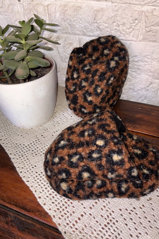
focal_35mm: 28
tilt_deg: -39.8
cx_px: 80
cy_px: 122
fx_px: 186
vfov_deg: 65.5
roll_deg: +0.6
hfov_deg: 46.4
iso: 40
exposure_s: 1/6
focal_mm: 5.96
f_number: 1.6
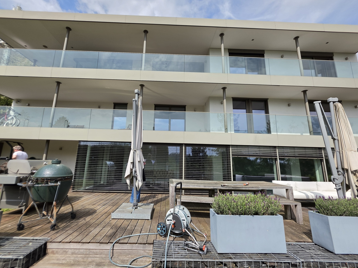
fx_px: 145
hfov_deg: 102.0
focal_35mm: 14
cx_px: 173
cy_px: 133
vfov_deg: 85.7
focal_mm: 2.2
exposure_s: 1/1681
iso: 32
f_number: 1.9
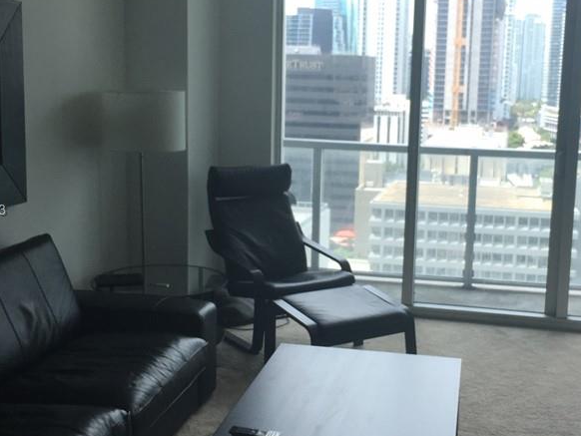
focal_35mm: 51
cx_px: 317
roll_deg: -0.5
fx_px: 856
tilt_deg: -9.1
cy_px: 212
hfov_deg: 37.4
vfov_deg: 28.6
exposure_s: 1/160
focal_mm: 4.15
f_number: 2.2
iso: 25
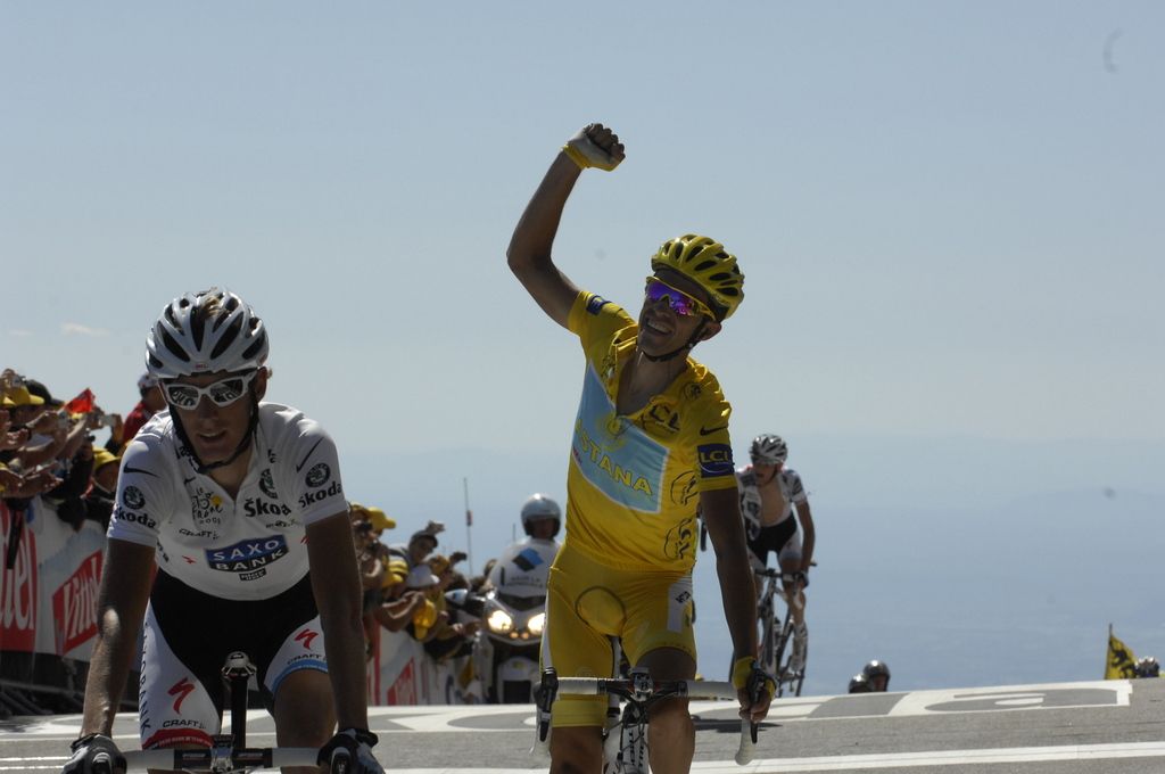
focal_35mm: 180
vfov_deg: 7.6
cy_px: 387
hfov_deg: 11.4
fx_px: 5818
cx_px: 582
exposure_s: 1/800
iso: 400
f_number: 13
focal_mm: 120
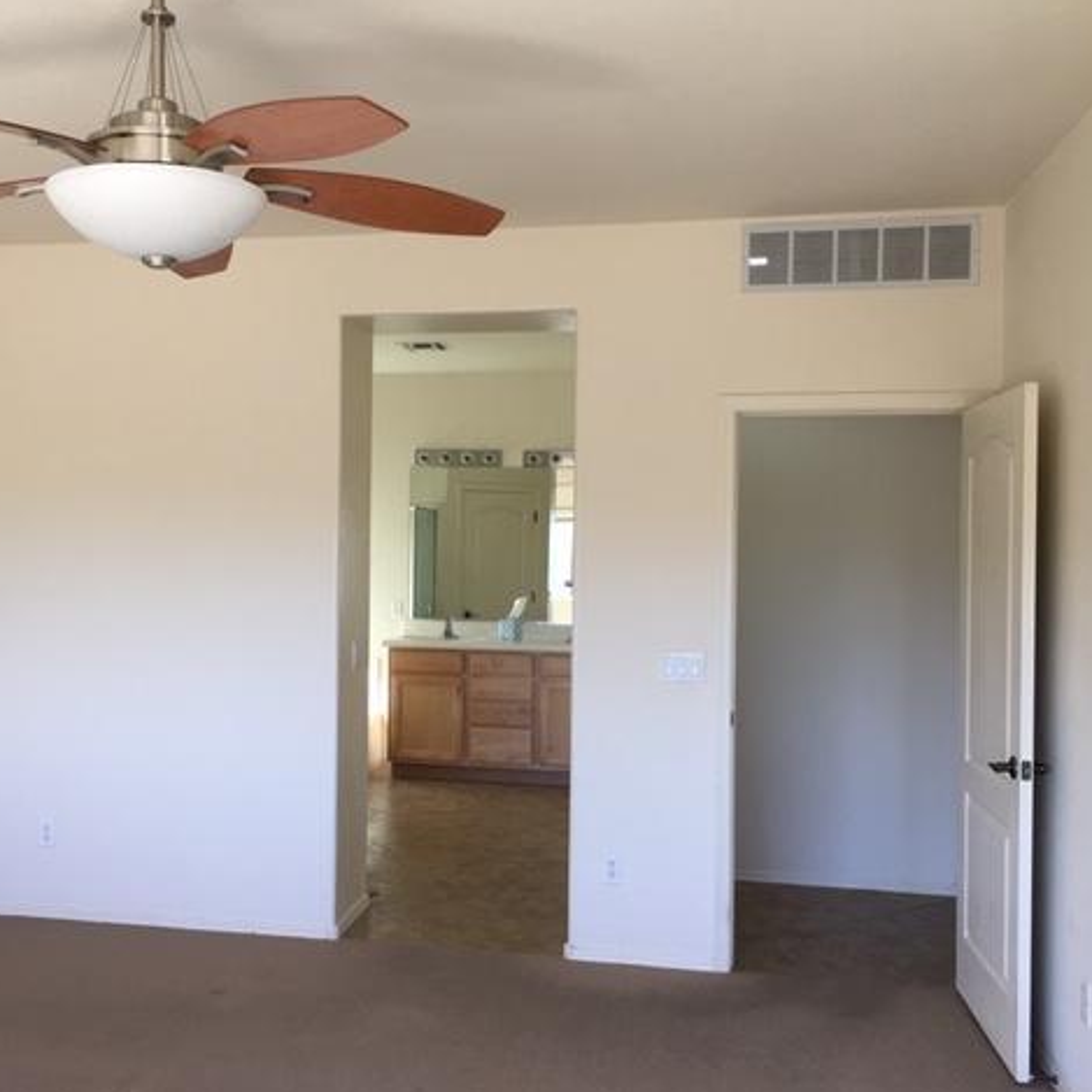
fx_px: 1249
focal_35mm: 35
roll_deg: -1.4
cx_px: 447
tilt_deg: +1.2
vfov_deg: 47.2
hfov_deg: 47.0
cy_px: 547
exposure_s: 1/60
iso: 32
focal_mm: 4.15
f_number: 2.2
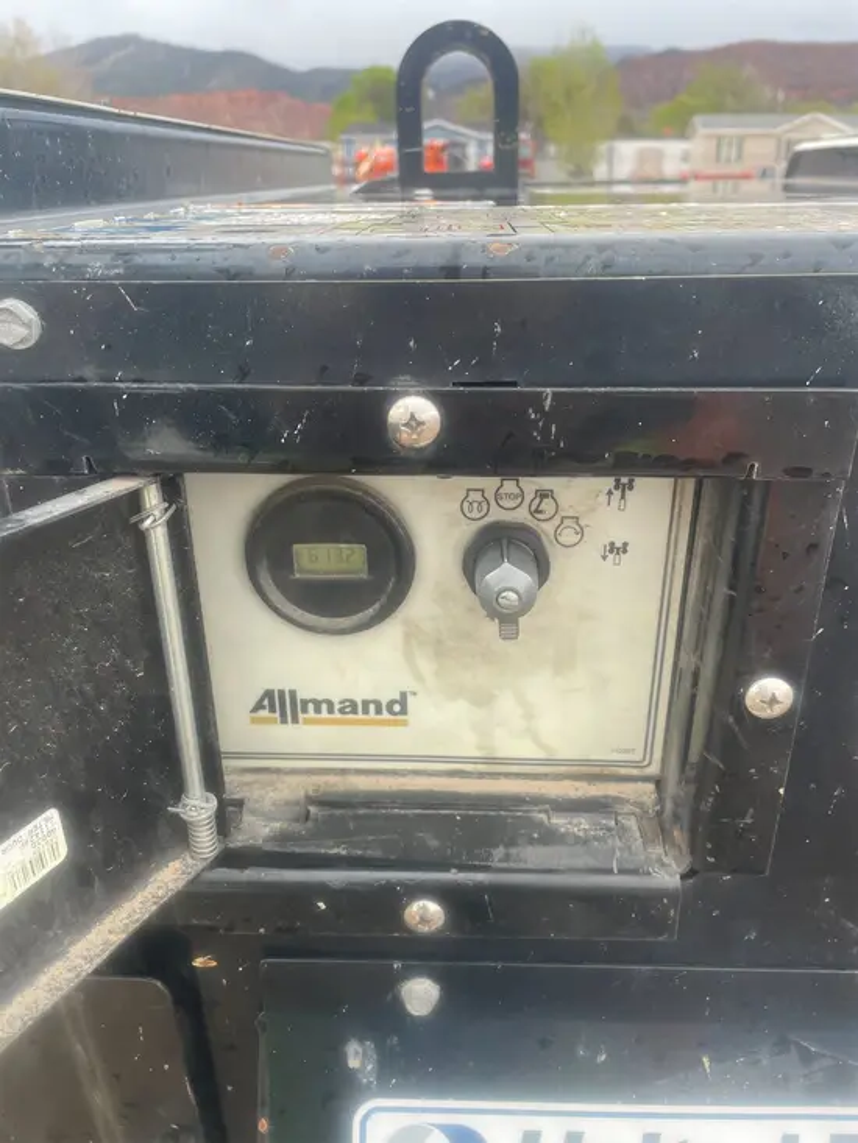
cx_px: 429
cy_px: 572
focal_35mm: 26
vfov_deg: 67.3
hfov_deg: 53.1
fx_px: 859
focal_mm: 4.2
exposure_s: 1/121
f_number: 1.6
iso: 80
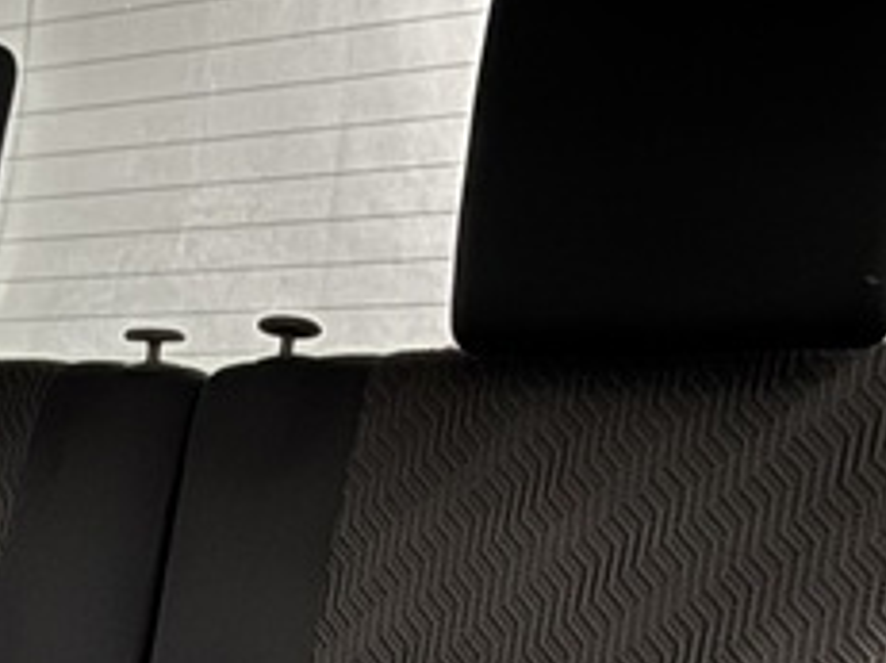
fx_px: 1586
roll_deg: -2.5
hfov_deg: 28.9
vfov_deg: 20.6
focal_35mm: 62
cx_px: -35
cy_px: 954
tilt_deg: -15.7
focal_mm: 2.22
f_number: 2.2
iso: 640
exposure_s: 1/12
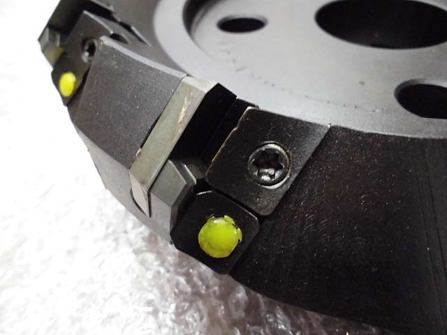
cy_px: 168
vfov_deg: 53.1
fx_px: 336
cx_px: 224
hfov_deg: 67.3
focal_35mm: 26
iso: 800
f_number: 3.5
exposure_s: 1/10
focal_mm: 4.6
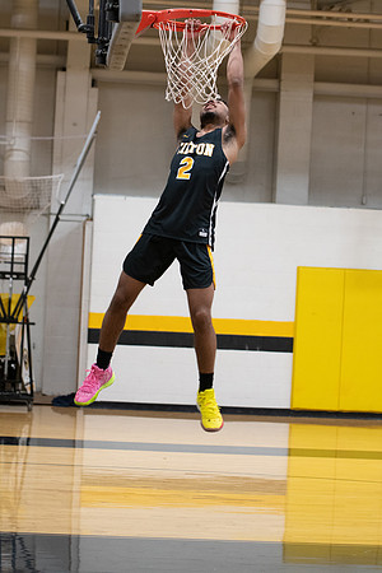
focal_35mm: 105
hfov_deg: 13.0
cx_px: 191
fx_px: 1671
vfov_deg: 19.5
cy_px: 286
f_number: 2.8
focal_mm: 70
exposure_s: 1/200
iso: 2000
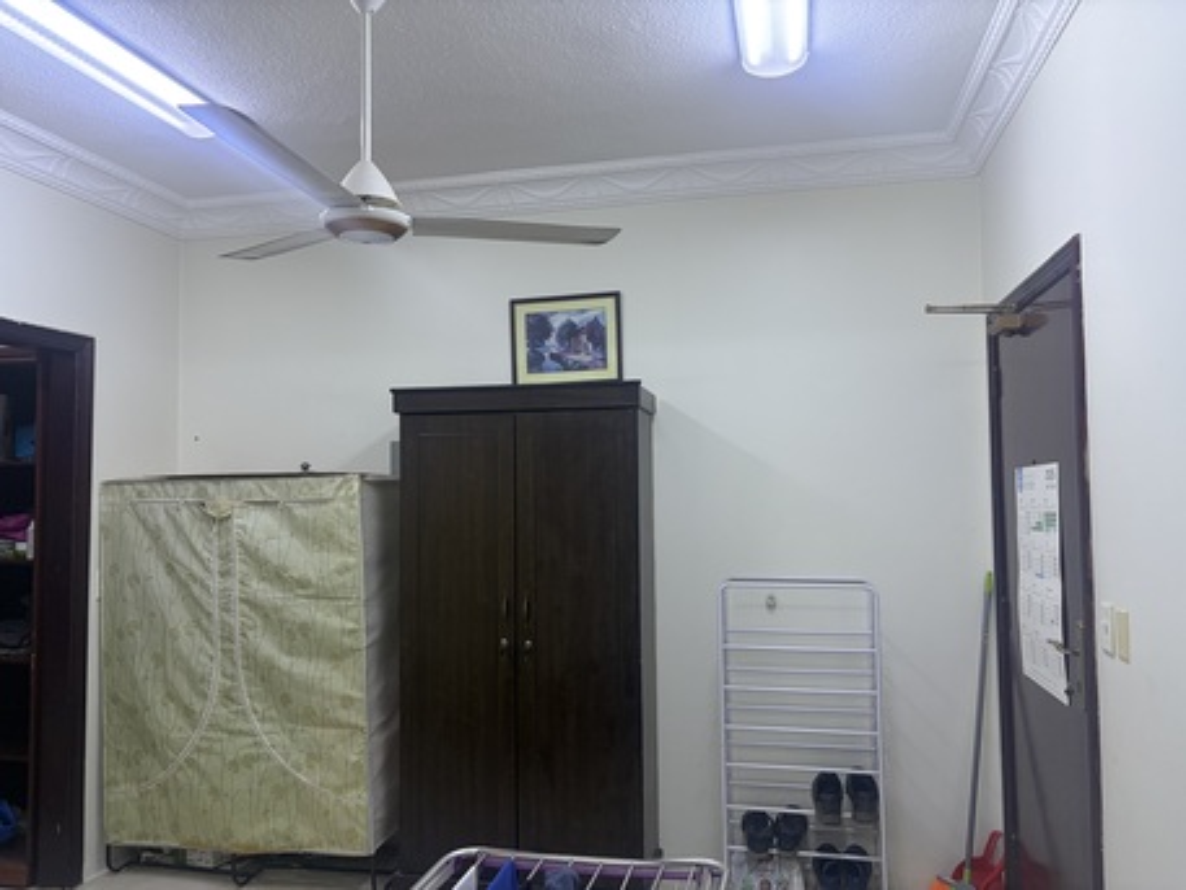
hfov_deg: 67.3
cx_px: 593
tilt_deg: +4.6
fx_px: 891
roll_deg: +0.6
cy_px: 445
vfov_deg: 53.1
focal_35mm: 26
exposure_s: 1/60
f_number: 1.6
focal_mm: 5.96
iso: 200
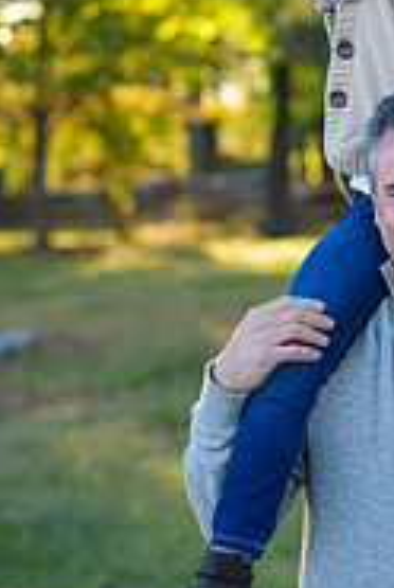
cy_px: 121
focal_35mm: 170
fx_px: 2780
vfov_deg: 12.0
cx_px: 473
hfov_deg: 8.0
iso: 200
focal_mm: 70
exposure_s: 1/320
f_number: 3.2
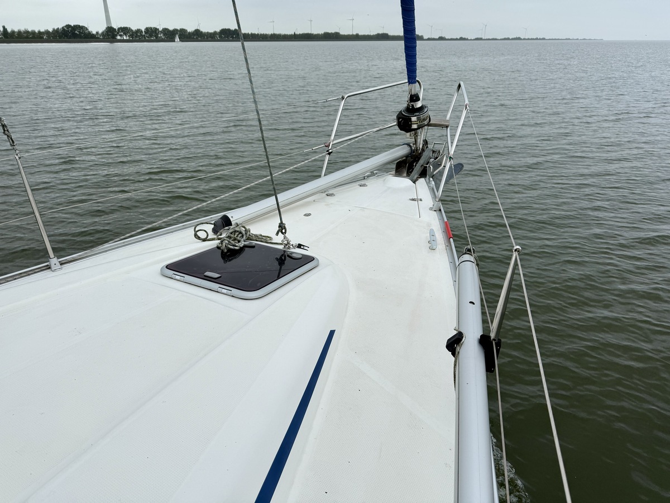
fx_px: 465
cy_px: 252
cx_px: 335
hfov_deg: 71.6
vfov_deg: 56.8
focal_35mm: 24
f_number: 1.78
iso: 80
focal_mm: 6.76
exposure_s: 1/2801
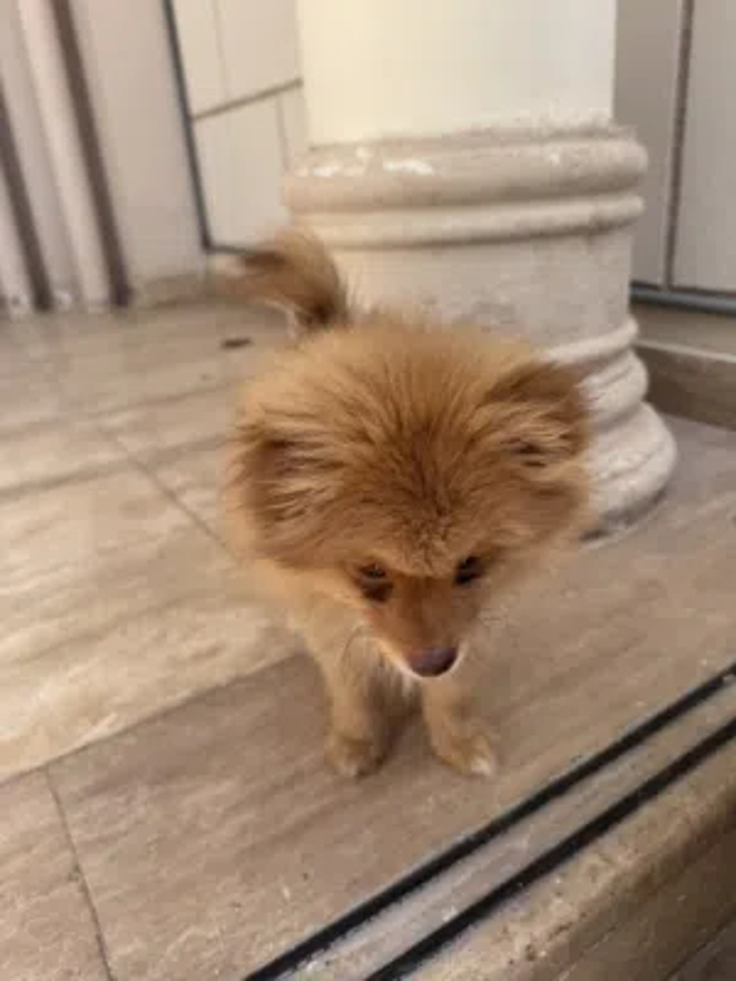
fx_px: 680
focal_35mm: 24
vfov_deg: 71.6
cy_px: 490
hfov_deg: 56.8
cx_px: 368
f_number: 1.78
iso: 80
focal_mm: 6.76
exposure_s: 1/1366
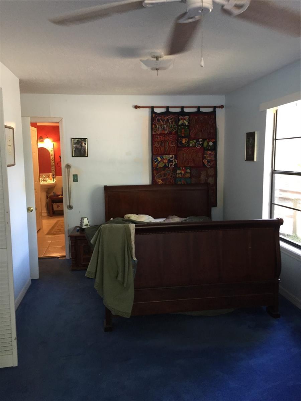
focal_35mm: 29
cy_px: 200
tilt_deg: -5.8
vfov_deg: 61.7
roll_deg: +1.8
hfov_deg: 48.2
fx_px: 336
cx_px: 150
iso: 125
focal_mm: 4.15
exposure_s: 1/30
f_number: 2.2
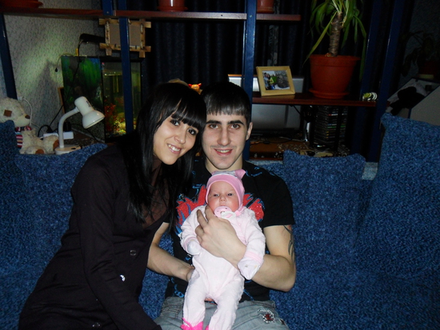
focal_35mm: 27
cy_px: 165
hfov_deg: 65.3
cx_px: 220
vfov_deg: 51.4
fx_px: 343
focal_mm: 4.9
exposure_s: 1/45
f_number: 3.5
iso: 200
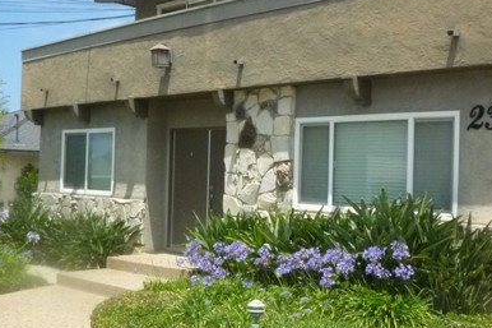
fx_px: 683
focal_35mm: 50
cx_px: 226
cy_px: 170
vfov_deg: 27.0
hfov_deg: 39.6
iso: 400
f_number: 8
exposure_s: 1/640
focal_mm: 5.2
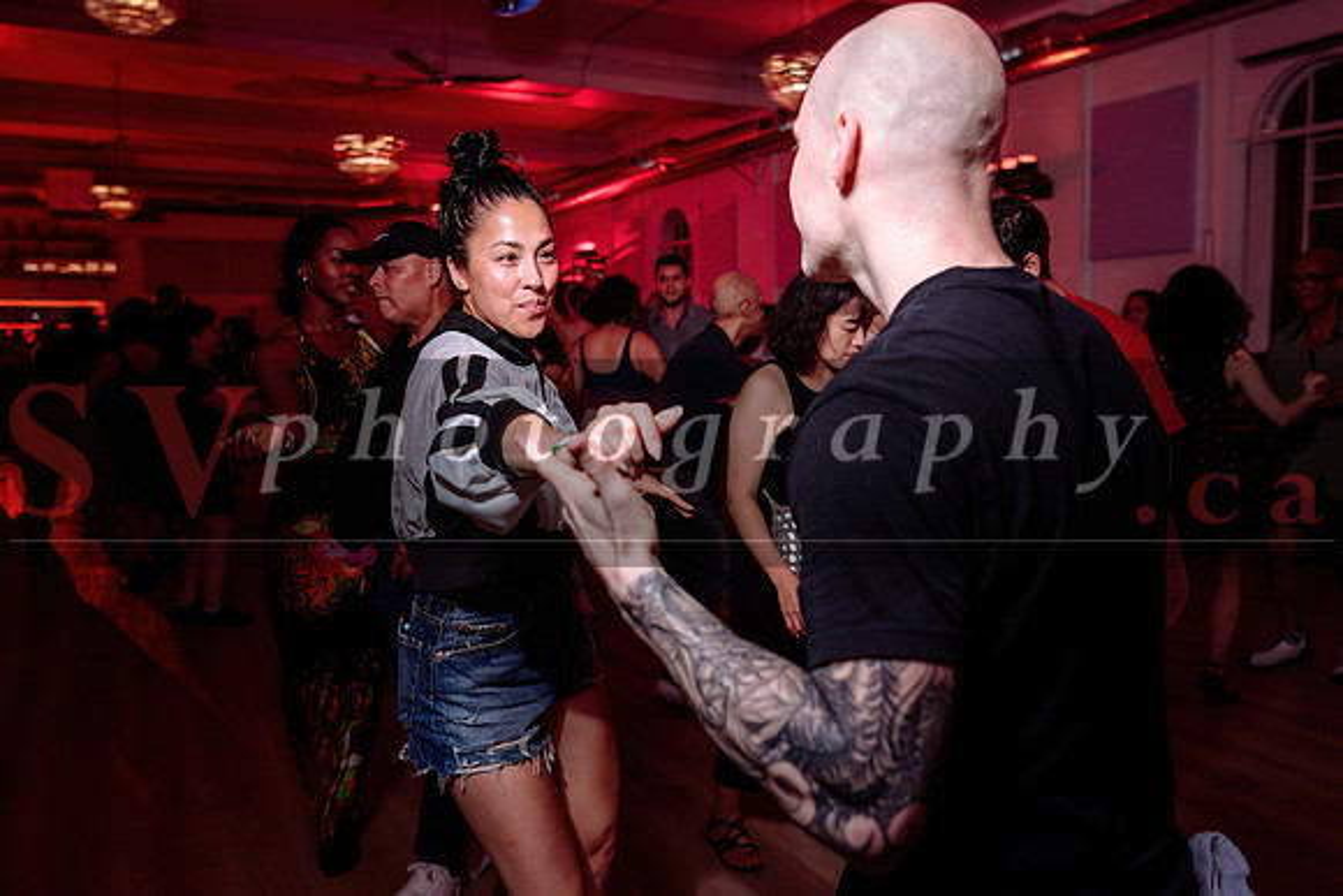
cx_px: 670
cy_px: 412
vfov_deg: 44.3
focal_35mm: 29
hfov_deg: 62.8
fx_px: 1100
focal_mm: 26
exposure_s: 1/50
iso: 800
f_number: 3.2
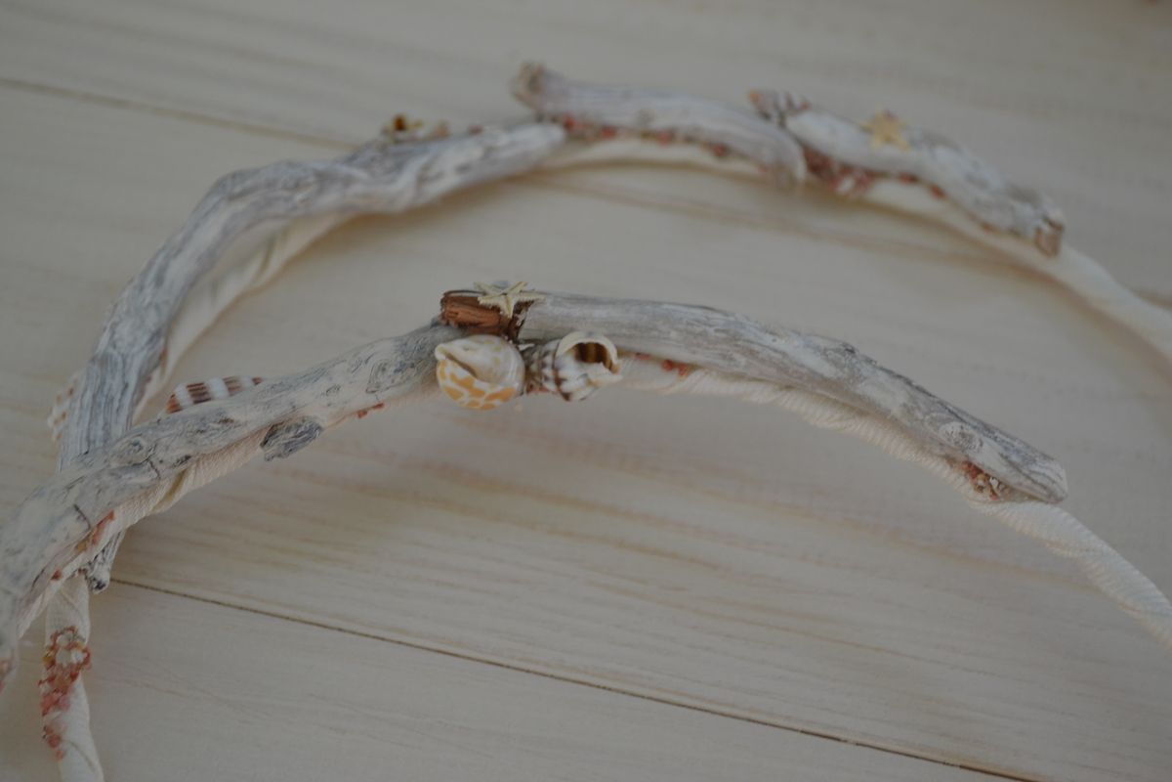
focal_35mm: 60
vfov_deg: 22.6
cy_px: 391
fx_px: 1953
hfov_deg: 33.4
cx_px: 586
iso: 280
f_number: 5.6
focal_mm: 40
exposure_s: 1/125
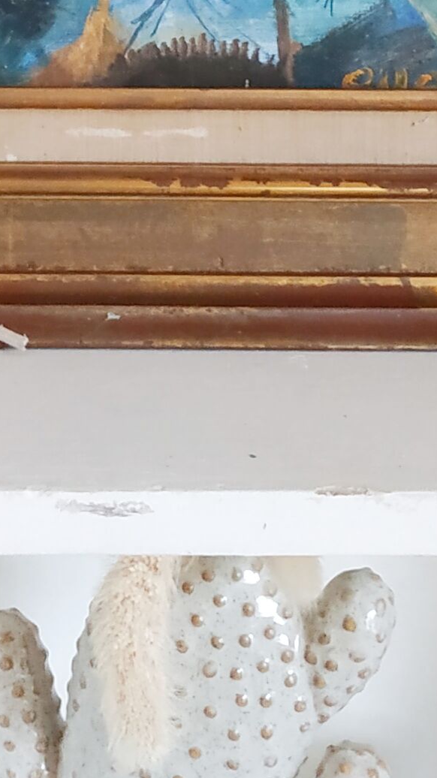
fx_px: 2083
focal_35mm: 101
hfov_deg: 11.8
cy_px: -265
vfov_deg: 19.3
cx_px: -43
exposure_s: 1/20
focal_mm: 3.94
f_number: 1.9
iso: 500
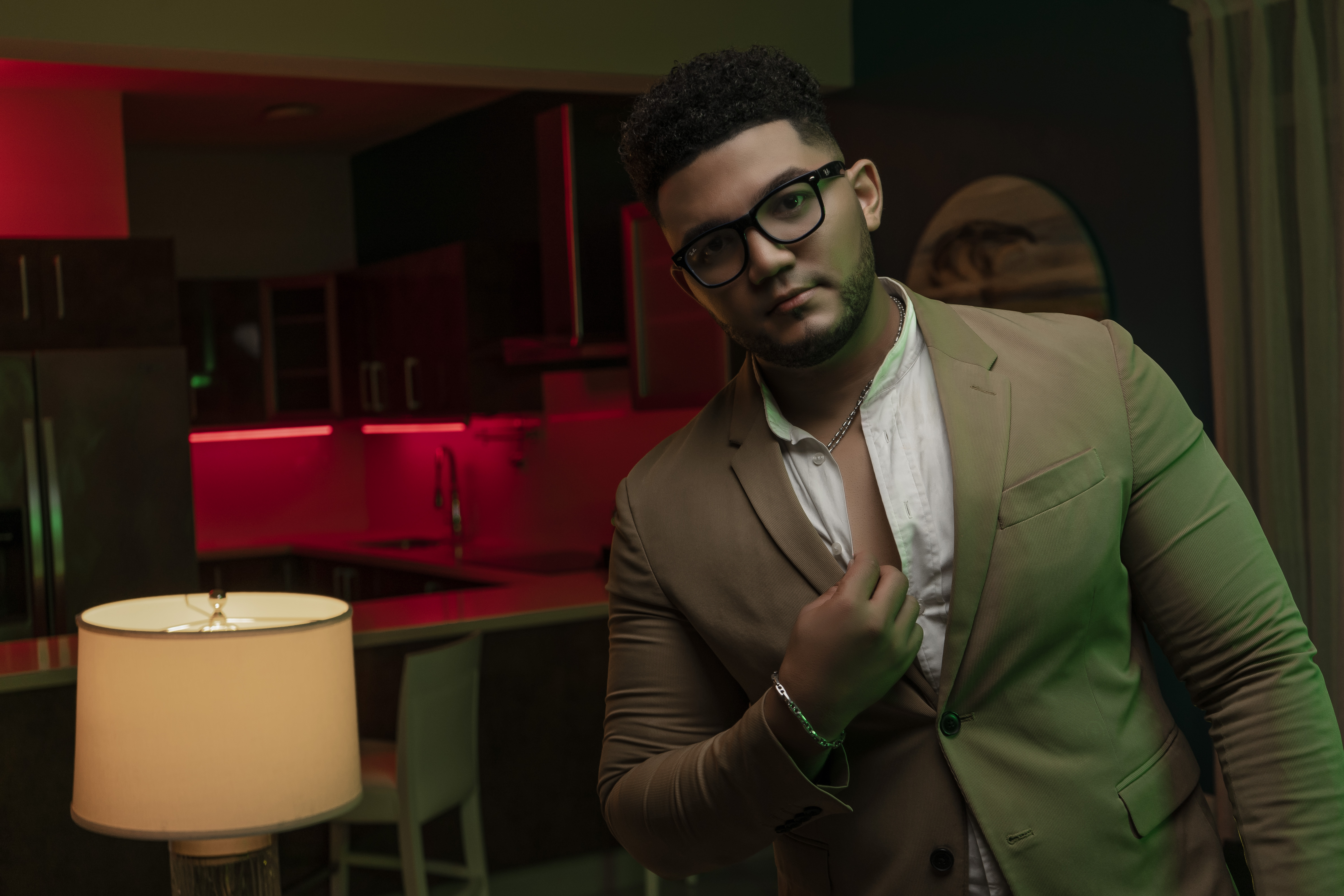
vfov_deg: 29.9
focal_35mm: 45
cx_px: 672
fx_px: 1680
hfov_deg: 43.6
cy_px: 448
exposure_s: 1/60
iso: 200
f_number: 4.5
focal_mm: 45
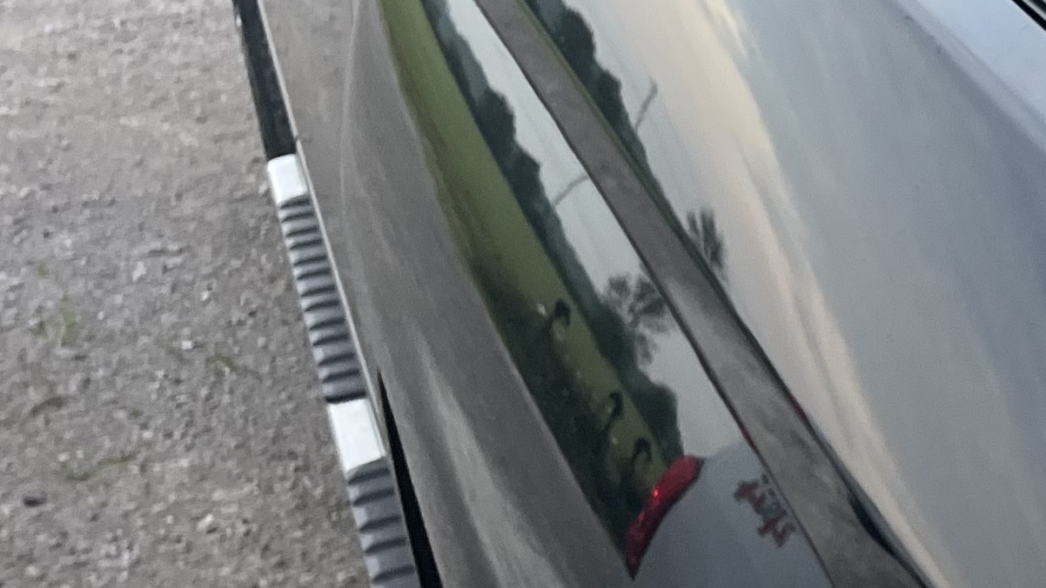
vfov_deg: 12.7
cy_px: 208
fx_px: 2635
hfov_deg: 20.3
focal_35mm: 95
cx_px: 1414
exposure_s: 1/112
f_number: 1.6
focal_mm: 5.1
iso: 125
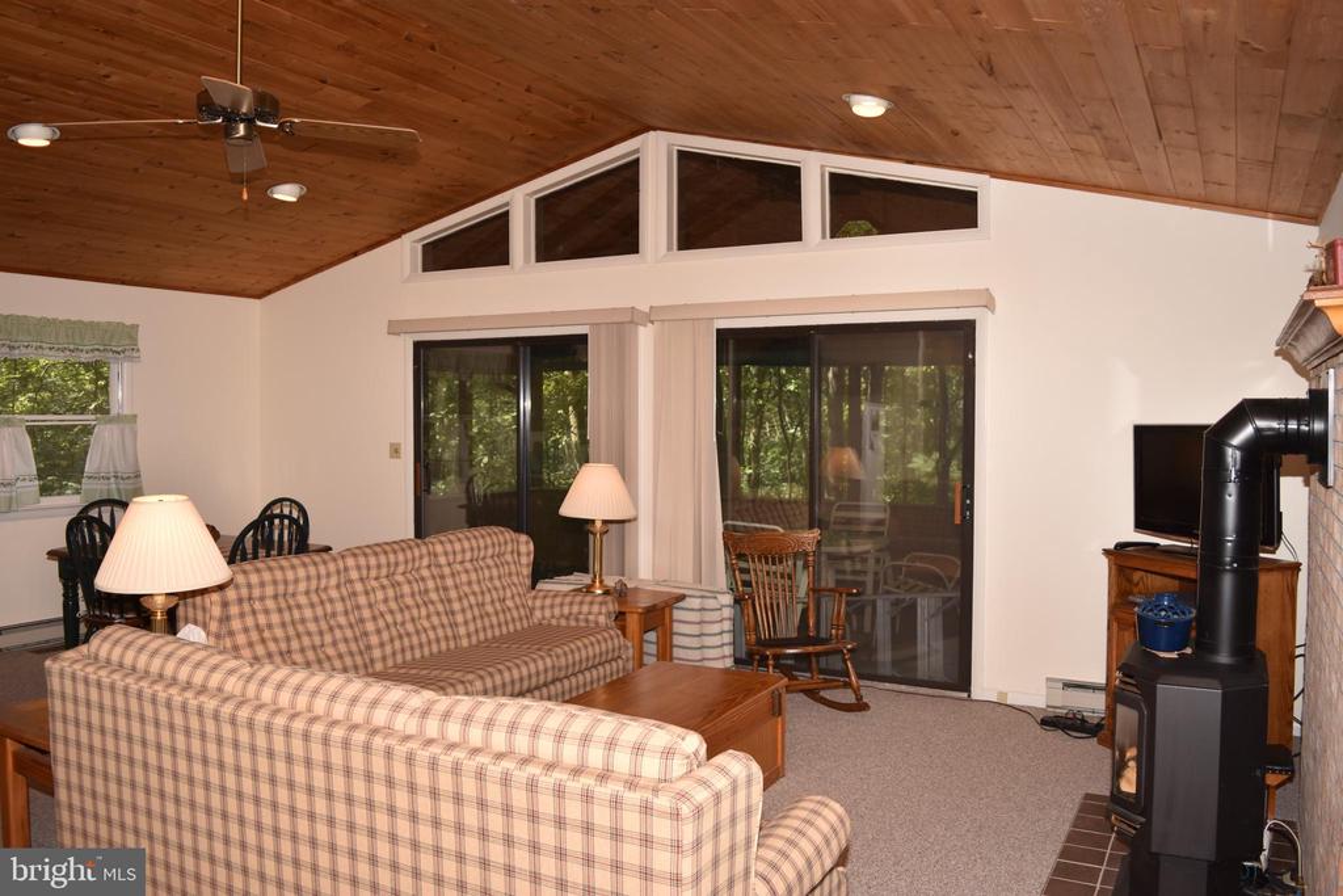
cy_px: 448
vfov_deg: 47.9
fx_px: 1007
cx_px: 672
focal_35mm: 27
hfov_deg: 67.4
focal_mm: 18
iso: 100
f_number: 3.5
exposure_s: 1/160
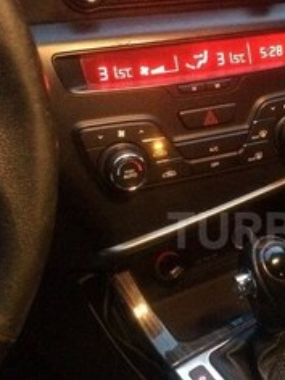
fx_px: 670
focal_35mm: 61
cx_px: 291
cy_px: 230
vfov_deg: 31.6
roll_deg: -8.1
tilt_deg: -43.4
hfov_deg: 23.0
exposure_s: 1/17
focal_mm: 4.15
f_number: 2.2
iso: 800
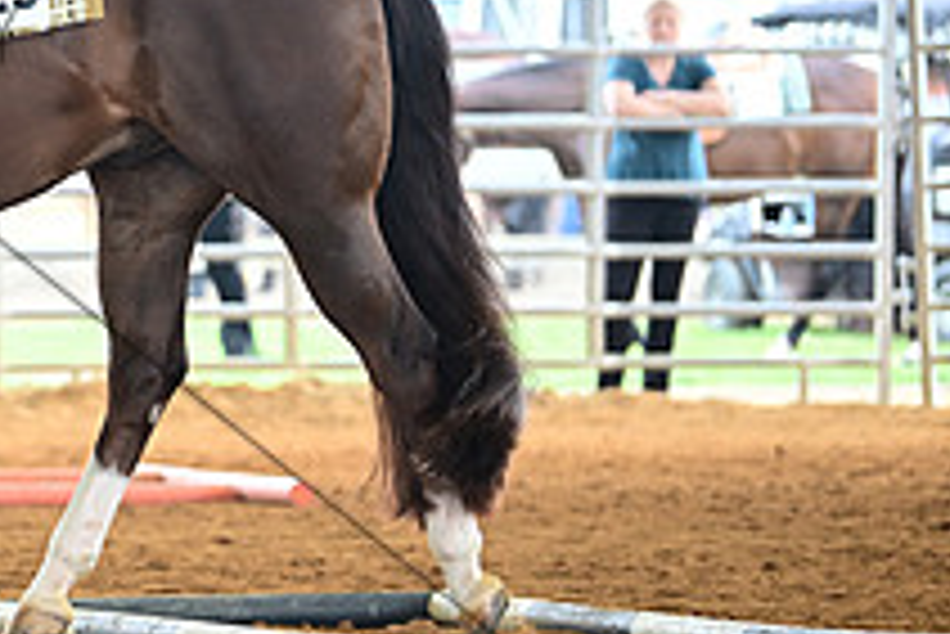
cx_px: -320
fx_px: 10879
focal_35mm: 412
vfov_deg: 3.3
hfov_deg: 5.0
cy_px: -20
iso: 640
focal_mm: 150
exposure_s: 1/309
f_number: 3.2
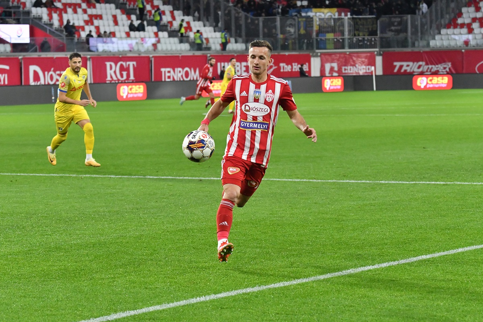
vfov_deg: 9.1
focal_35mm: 150
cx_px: 242
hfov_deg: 13.7
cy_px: 161
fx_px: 2012
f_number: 5
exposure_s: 1/1000
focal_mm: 100
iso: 3200
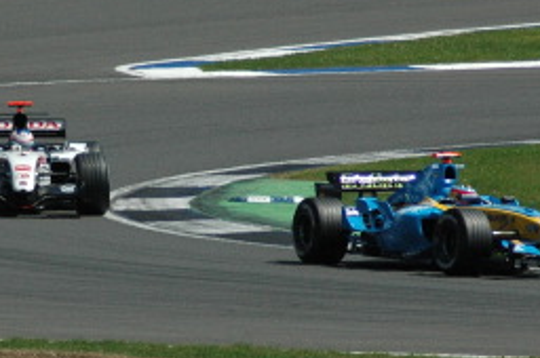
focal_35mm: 1127
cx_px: 135
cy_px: 197
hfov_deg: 1.8
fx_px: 16883
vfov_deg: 1.2
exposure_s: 1/2500
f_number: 8
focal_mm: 300
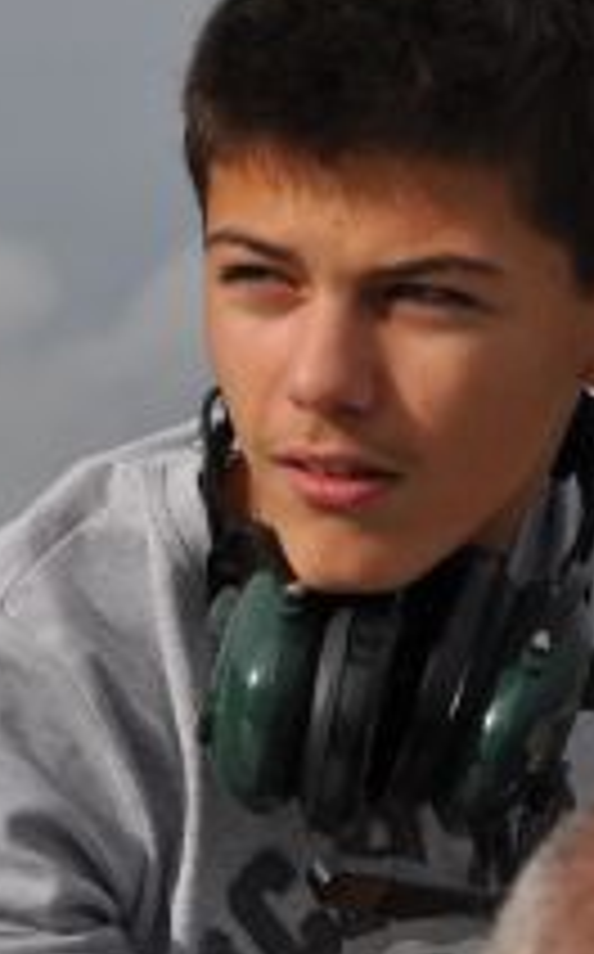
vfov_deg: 5.1
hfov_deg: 3.2
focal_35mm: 415
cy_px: 277
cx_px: -72
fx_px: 10778
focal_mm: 90
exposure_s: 1/1000
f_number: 8
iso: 200
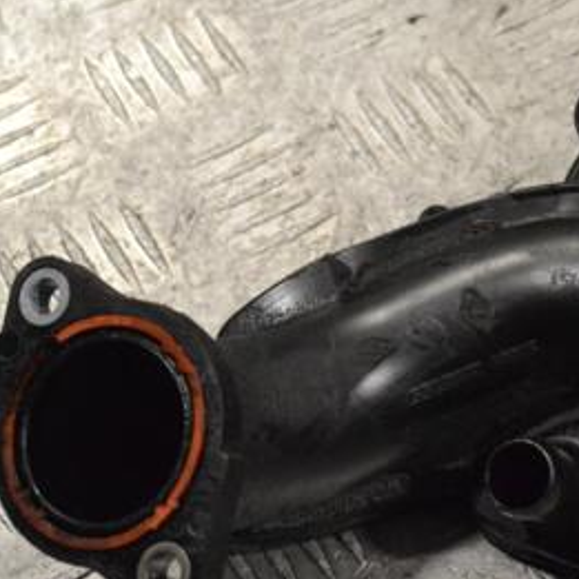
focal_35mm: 117
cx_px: 557
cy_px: 248
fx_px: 2214
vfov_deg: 14.9
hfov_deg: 14.7
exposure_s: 1/320
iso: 3200
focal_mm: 40
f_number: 9
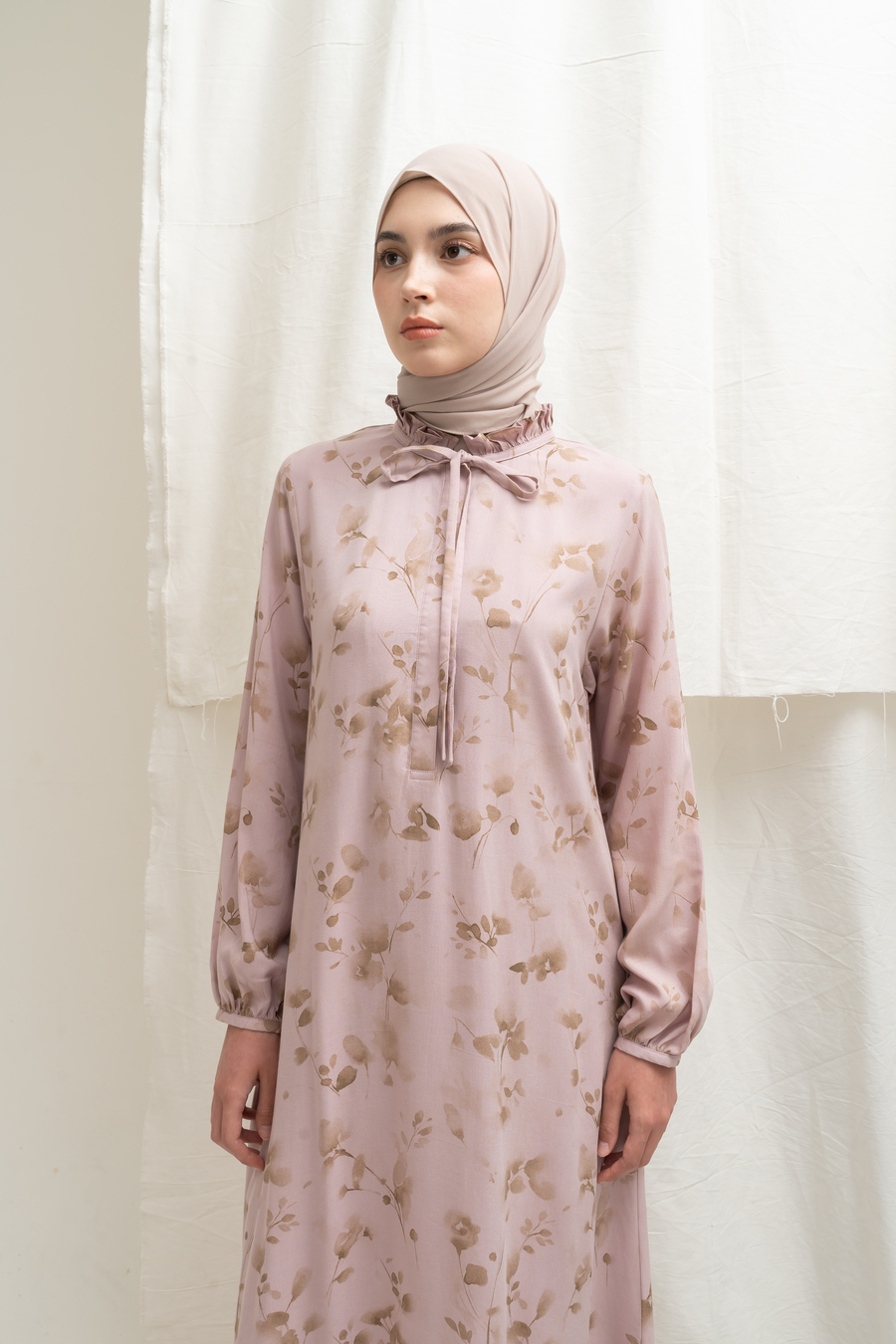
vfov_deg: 55.8
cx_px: 448
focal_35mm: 34
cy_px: 672
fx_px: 1269
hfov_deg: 38.9
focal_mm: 34
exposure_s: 1/160
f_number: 11
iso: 100
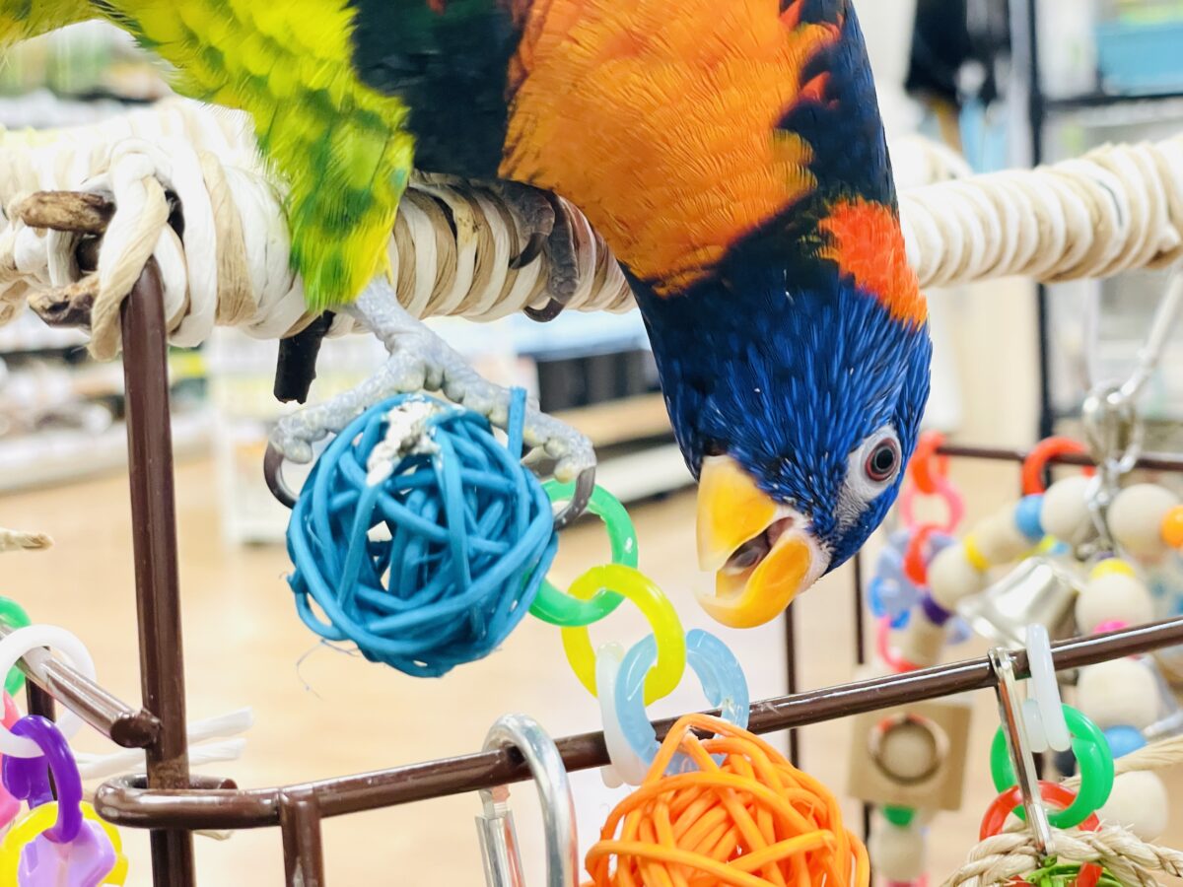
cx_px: 592
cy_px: 444
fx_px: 1777
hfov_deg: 36.8
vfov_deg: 28.0
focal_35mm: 52
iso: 200
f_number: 2
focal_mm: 6
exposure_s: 1/99
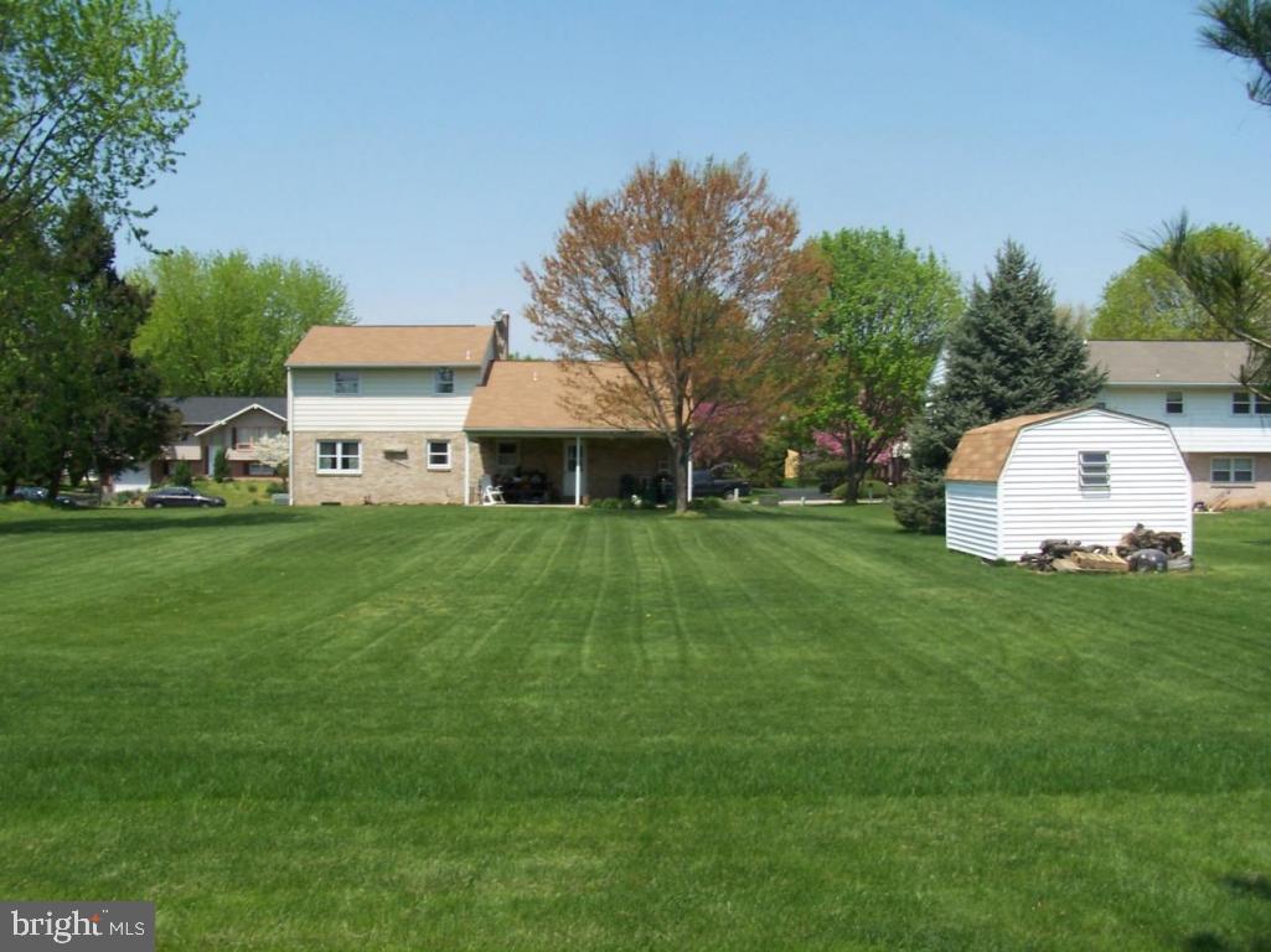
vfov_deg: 37.7
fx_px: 1395
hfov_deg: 49.0
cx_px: 636
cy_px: 476
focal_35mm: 38
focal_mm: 6.3
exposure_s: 1/350
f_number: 5.6
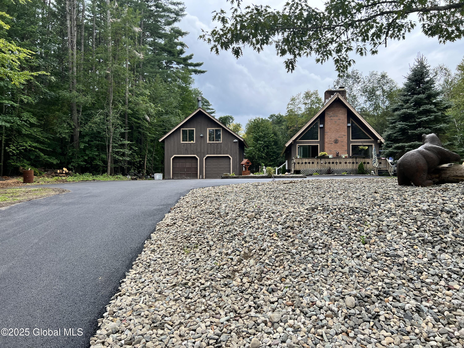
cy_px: 174
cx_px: 232
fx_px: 349
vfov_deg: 53.1
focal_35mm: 26
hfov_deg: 67.3
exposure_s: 1/974
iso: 50
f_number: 1.5
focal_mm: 5.7
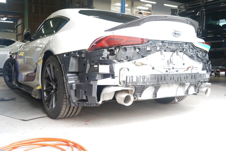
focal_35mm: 37
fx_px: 232
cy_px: 76
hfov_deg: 51.9
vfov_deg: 36.0
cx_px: 113
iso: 80
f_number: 5.6
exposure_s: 1/4
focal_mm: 37
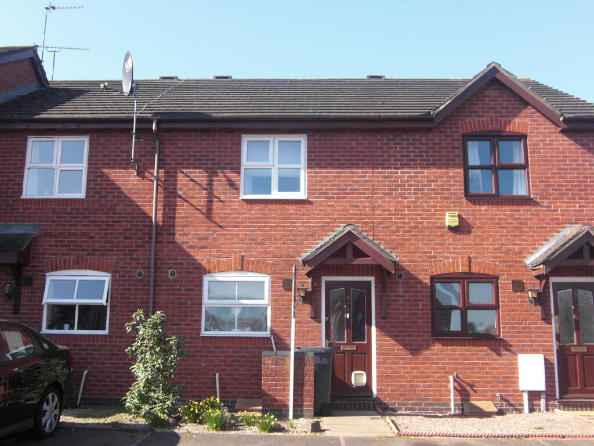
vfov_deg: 36.8
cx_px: 297
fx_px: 669
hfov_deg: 47.9
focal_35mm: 39
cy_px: 223
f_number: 3
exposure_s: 1/320
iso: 50
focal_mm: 6.9
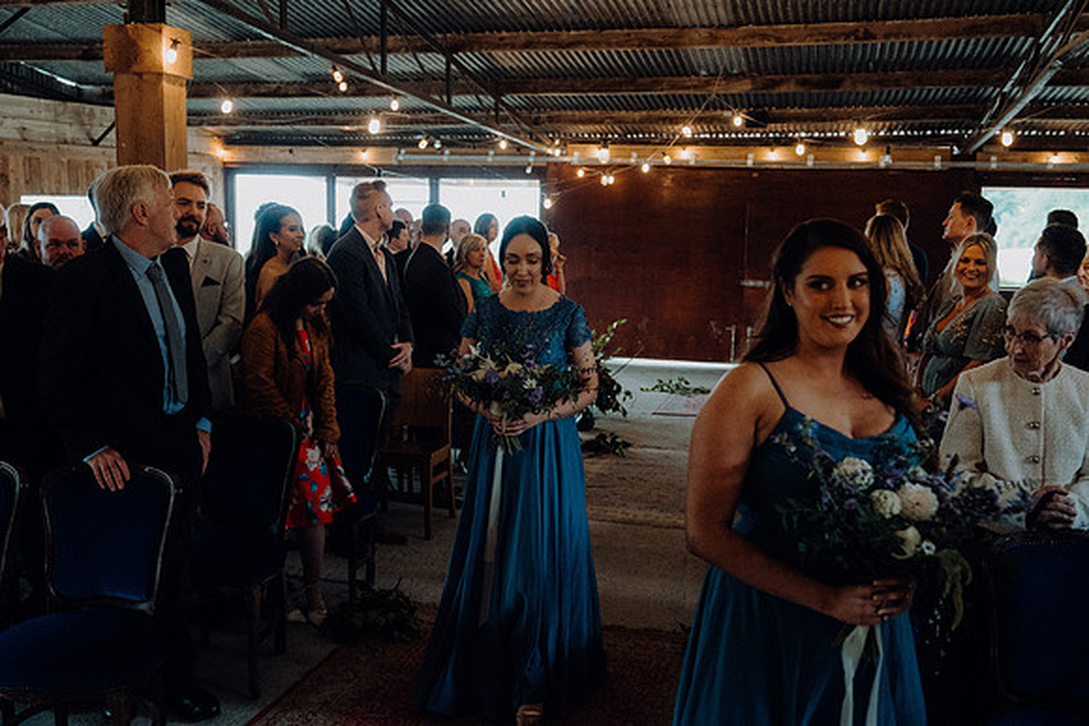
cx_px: 544
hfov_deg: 53.1
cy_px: 363
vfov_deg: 36.9
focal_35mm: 36
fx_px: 1089
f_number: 3.5
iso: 5000
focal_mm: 36
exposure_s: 1/200
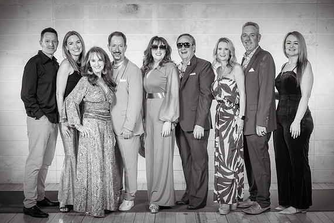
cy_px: 117
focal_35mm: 56
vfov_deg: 24.2
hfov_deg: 35.6
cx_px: 166
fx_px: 520
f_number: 5
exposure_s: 1/250
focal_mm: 50
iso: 100
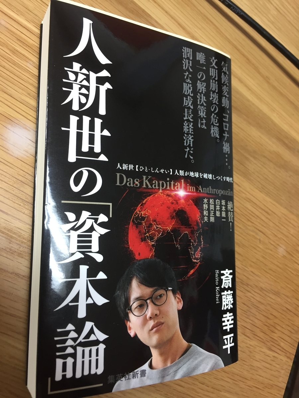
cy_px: 199
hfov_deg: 48.2
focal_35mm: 29
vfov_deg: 61.7
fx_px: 334
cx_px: 150
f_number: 2.2
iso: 100
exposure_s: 1/30
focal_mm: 4.15
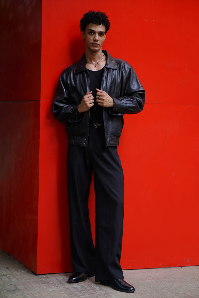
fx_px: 705
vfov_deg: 23.9
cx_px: 100
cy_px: 149
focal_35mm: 85
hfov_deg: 16.1
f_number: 2
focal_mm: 85
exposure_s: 1/160
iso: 160
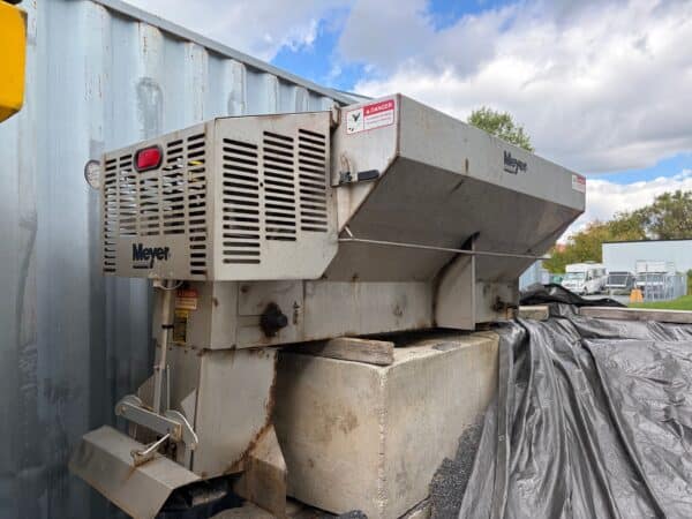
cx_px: 346
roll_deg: +1.3
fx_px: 520
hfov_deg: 67.3
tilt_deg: +1.9
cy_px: 260
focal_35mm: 26
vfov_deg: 53.1
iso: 64
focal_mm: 5.96
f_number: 1.6
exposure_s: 1/1064
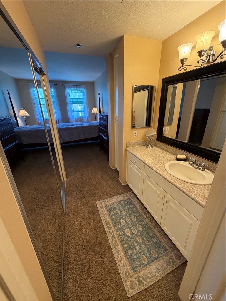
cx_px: 113
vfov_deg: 102.1
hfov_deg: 85.7
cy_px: 150
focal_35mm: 14
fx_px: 122
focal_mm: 2.22
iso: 250
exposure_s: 1/60
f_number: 2.2
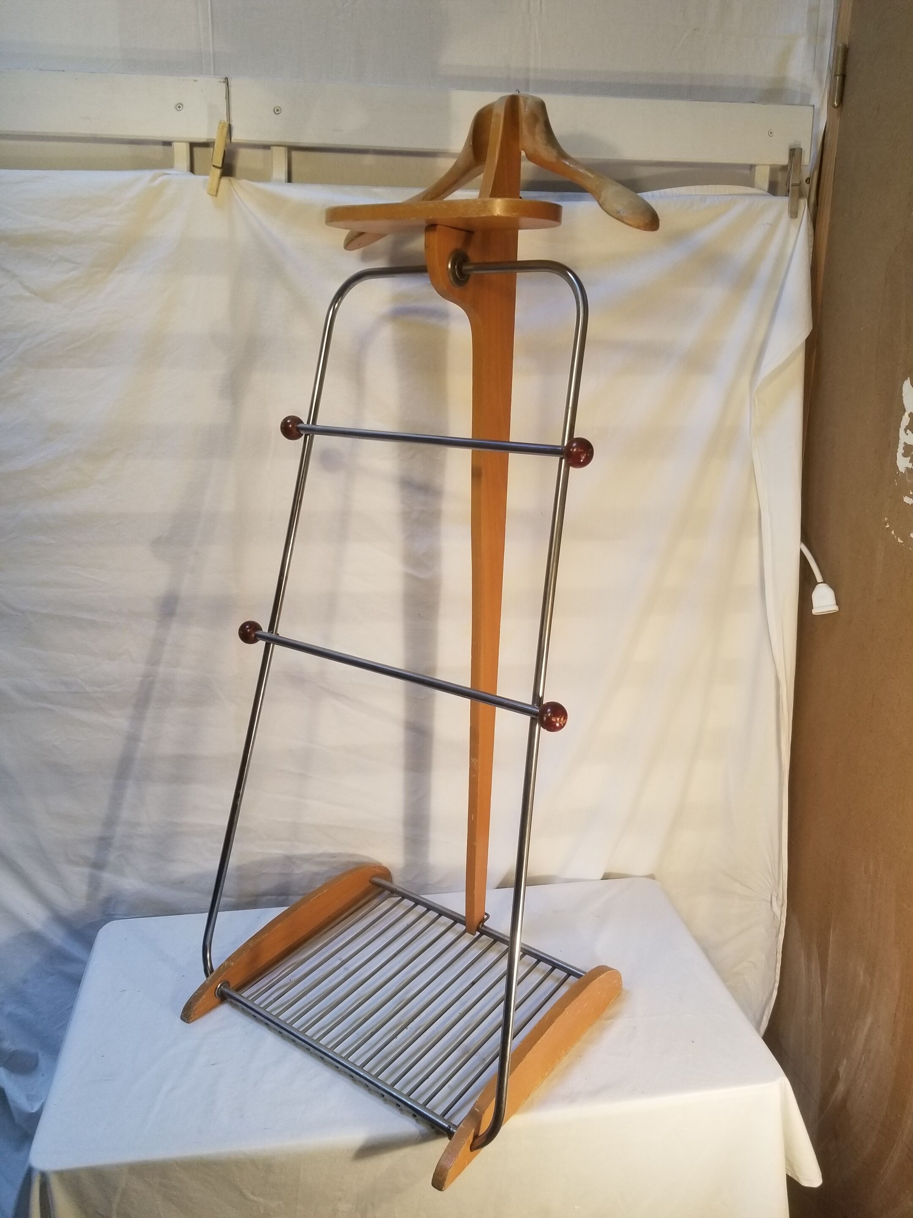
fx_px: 914
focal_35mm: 26
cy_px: 609
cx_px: 456
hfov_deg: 53.1
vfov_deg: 67.3
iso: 100
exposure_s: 1/100
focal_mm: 4.25
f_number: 1.7
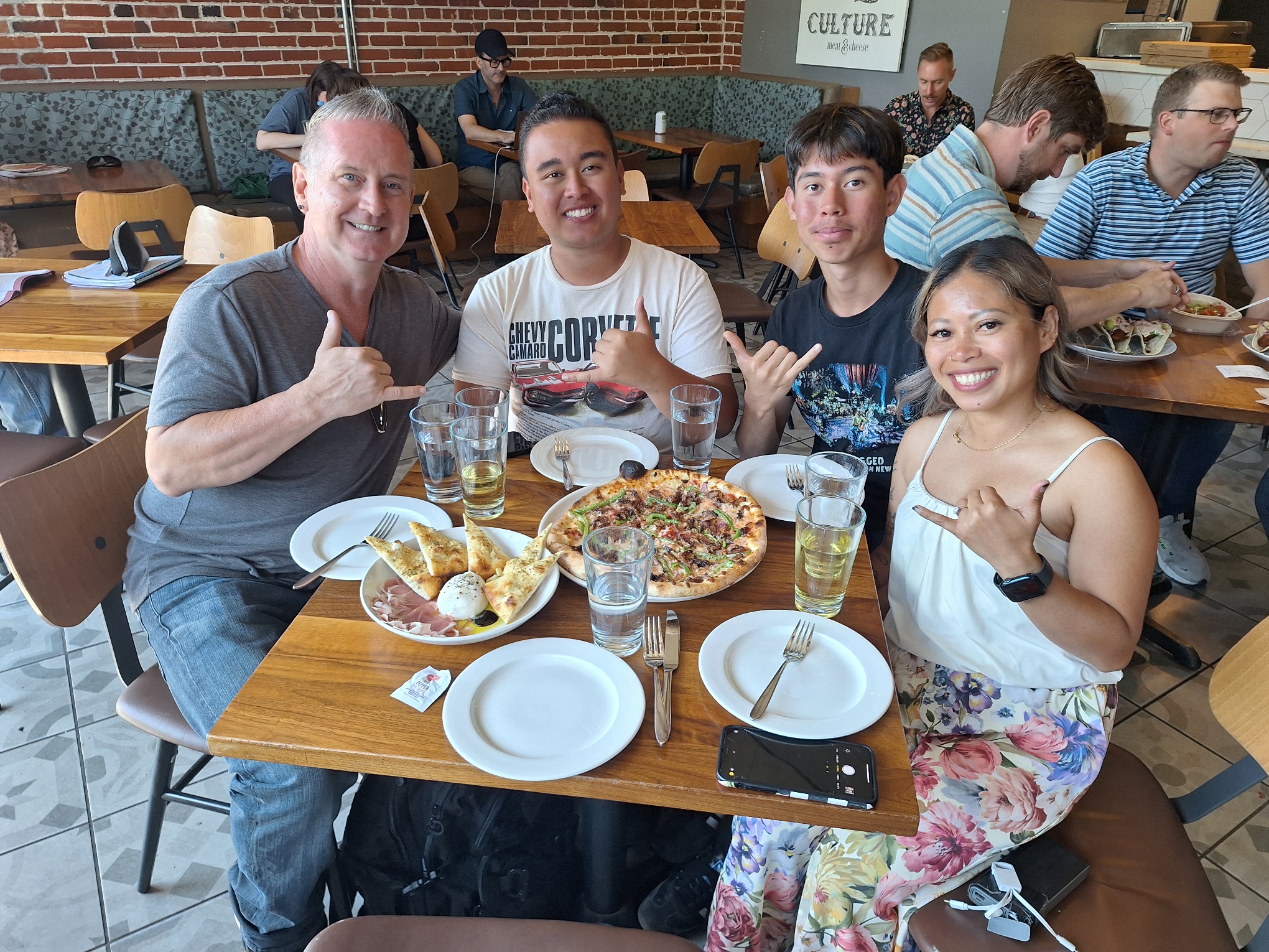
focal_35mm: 23
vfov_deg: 58.9
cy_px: 476
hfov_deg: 73.9
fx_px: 843
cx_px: 634
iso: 50
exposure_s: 1/60
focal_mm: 5.54
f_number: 1.8
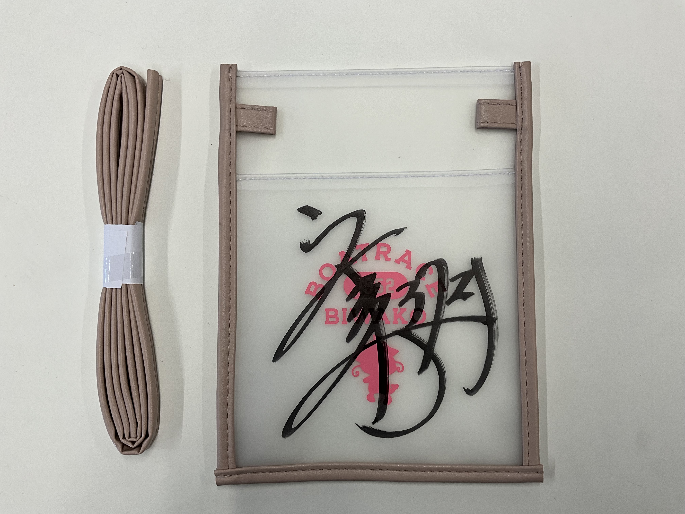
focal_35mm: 29
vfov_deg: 48.2
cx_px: 342
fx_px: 574
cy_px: 257
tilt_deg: -88.5
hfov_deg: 61.7
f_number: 1.8
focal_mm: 3
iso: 25
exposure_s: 1/122
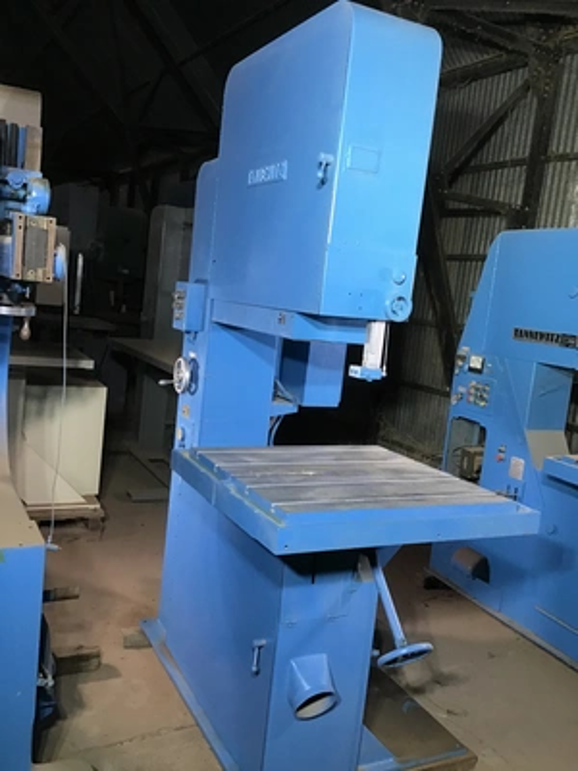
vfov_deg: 58.4
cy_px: 386
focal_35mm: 31
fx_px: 690
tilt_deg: -8.6
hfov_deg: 45.4
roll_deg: -6.9
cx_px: 289
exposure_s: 1/30
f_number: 2.4
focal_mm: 3.3
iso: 100
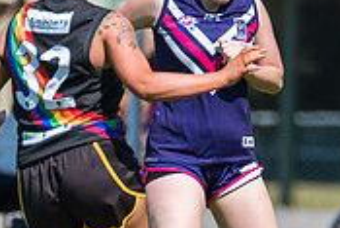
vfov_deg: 0.6
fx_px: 22581
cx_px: 343
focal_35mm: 2389
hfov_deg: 0.9
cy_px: 279
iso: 800
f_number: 6.3
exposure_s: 1/2500
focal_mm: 600
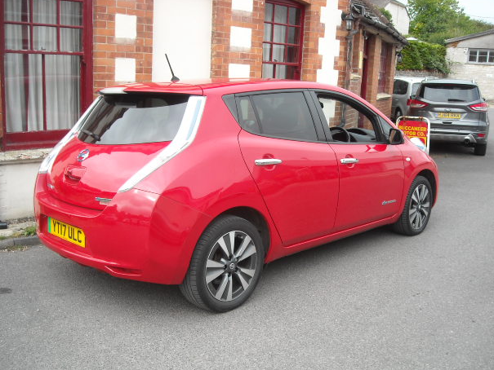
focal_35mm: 37
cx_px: 235
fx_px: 528
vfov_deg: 38.7
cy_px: 192
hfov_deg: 50.1
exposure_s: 1/272
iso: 64
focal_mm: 5.7
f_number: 2.8
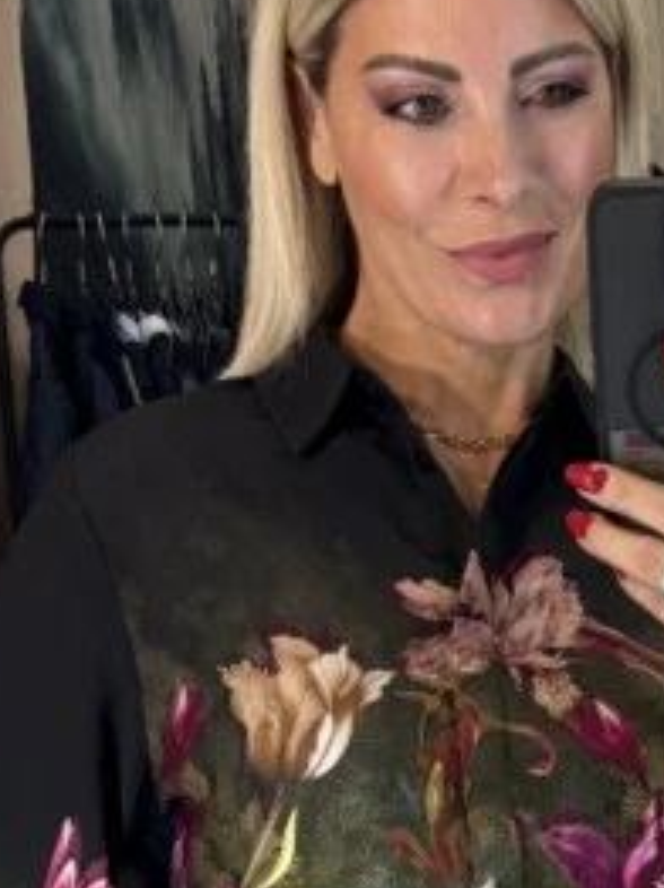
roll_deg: +0.2
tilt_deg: -21.6
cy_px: 1193
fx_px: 2254
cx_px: 732
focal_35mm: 88
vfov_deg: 20.2
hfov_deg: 16.3
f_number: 1.78
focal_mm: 6.76
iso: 160
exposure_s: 1/100
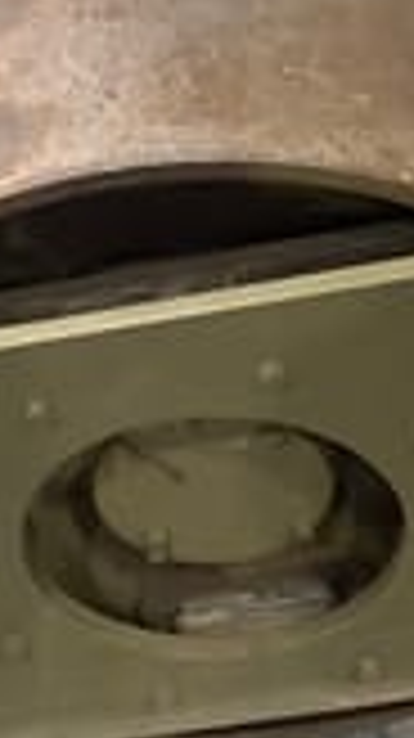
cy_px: 2
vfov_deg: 20.1
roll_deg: +2.3
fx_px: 2014
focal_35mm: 103
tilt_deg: -38.0
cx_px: 148
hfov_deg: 11.7
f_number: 2.4
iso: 320
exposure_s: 1/33
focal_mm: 3.3
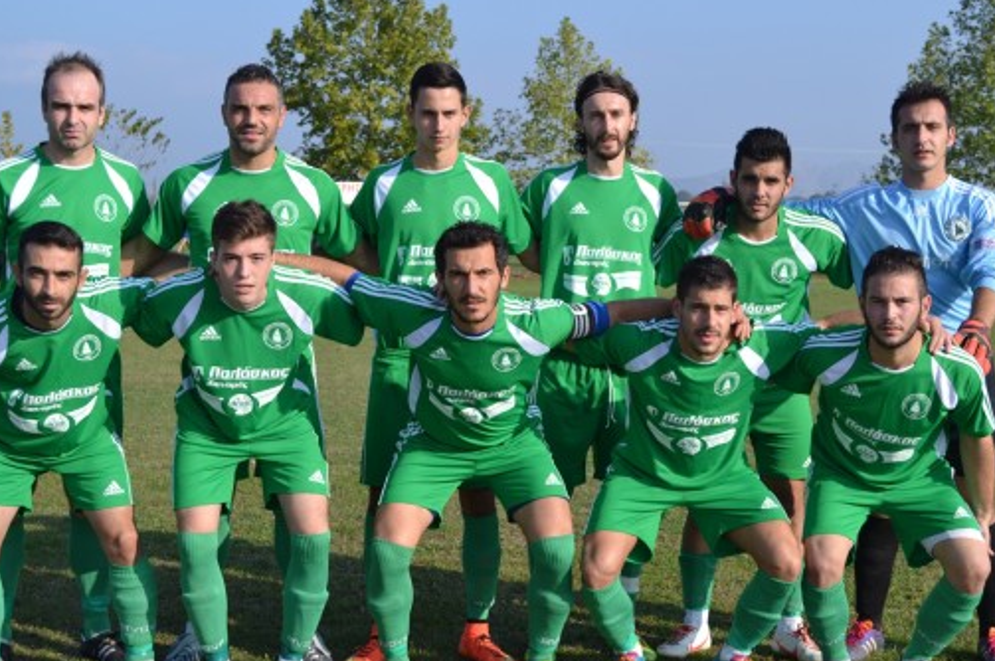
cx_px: 481
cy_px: 383
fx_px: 1739
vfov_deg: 21.5
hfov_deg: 31.9
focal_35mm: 63
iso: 400
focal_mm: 32
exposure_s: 1/1600
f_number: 5.6
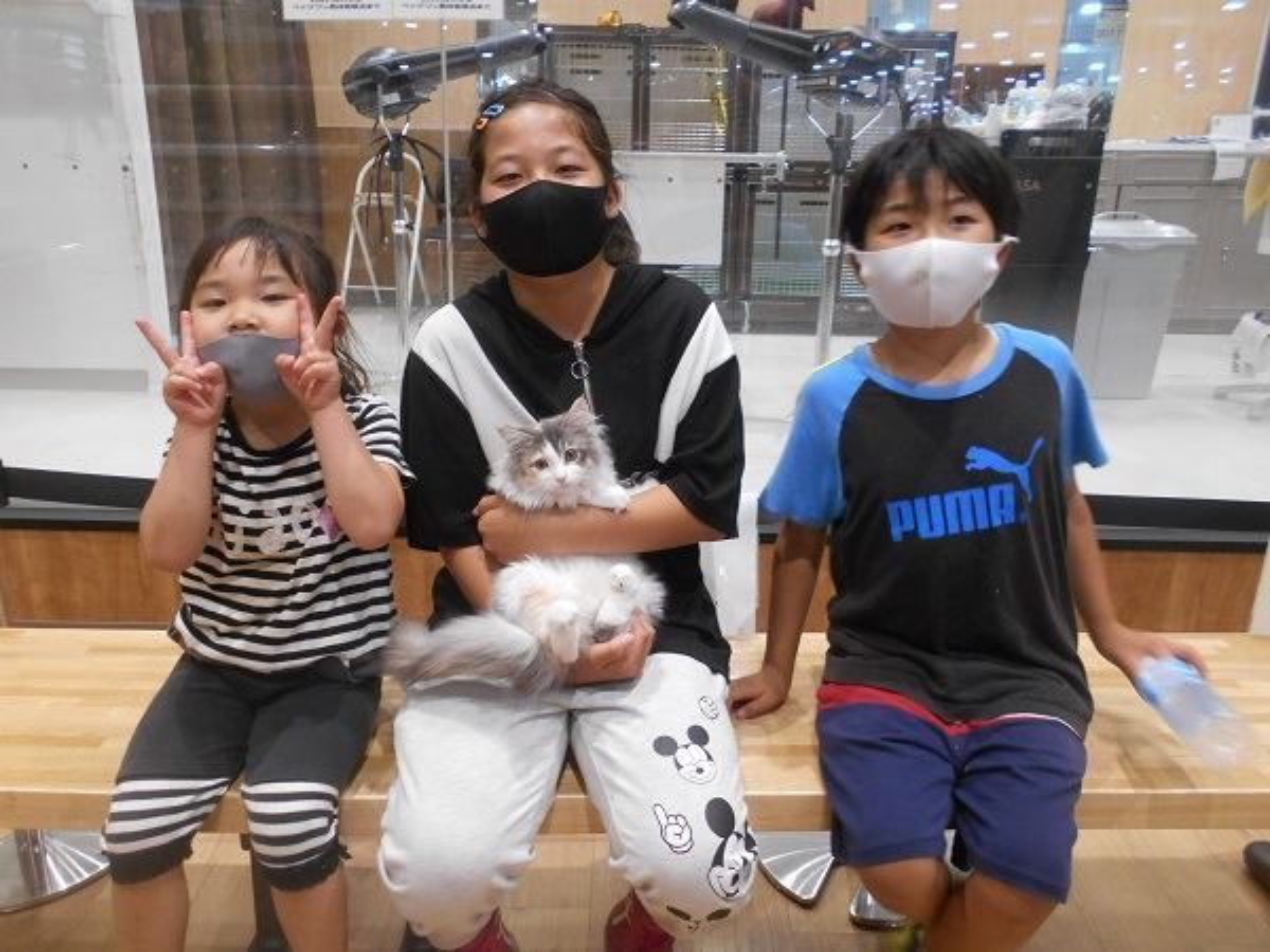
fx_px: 954
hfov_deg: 67.3
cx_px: 635
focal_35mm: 26
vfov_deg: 53.1
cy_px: 476
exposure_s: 1/30
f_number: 3.2
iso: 220
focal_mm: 4.6
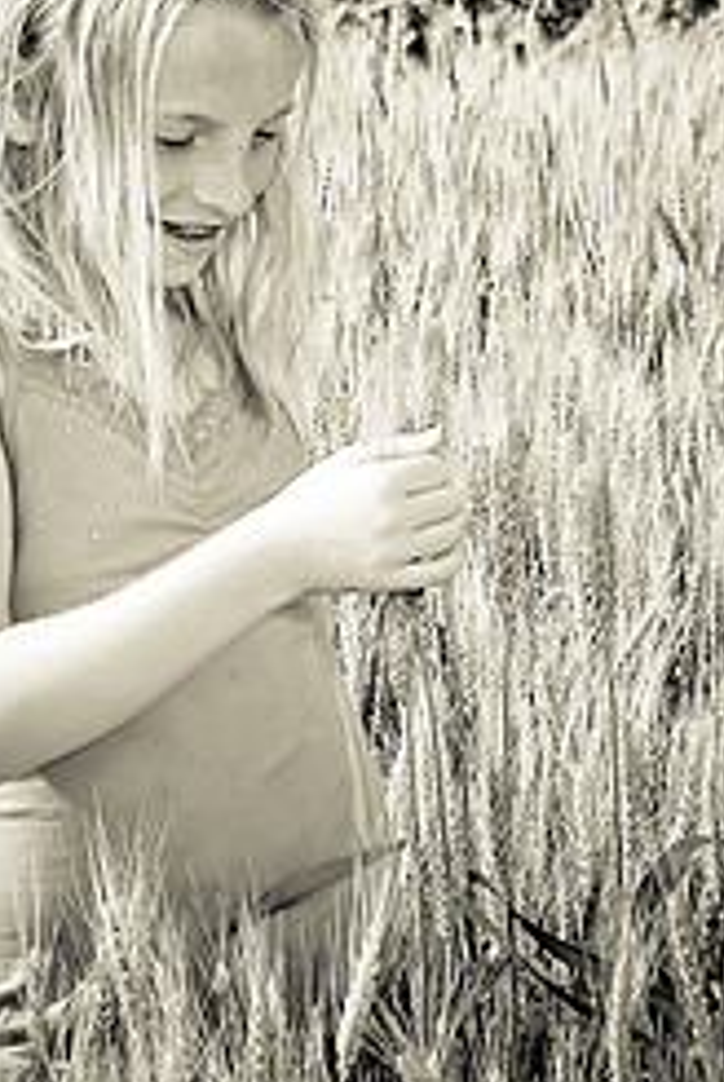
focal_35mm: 138
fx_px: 4151
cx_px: 296
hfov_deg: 10.0
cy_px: 331
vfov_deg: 14.8
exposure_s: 1/250
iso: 100
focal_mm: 50
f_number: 6.3
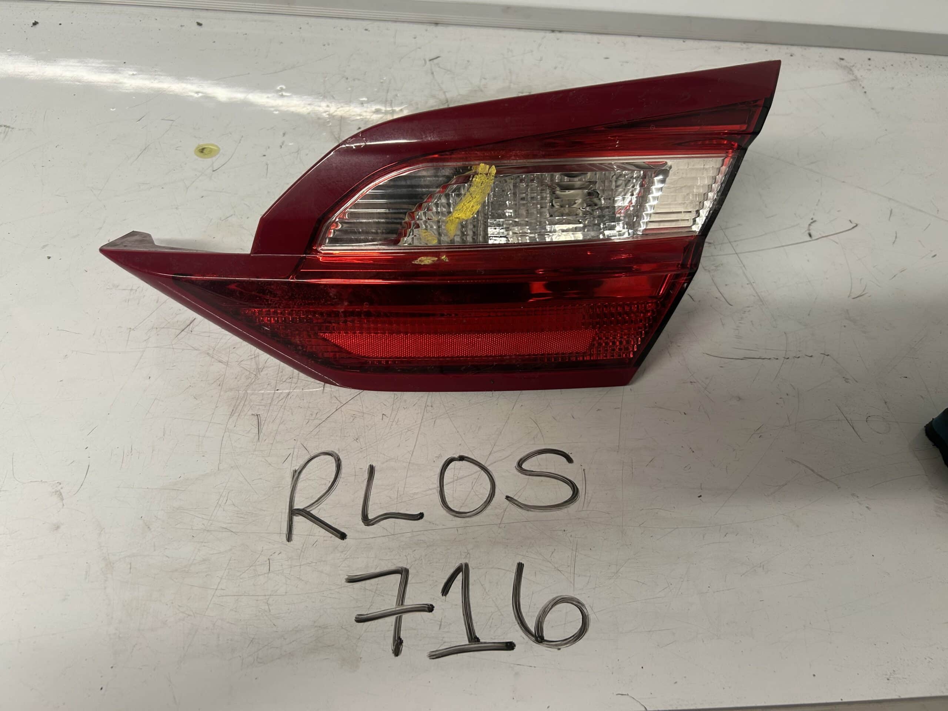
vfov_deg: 53.1
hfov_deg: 67.3
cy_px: 356
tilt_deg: -53.5
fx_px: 712
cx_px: 474
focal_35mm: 26
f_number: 1.5
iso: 64
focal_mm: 5.7
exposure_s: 1/50
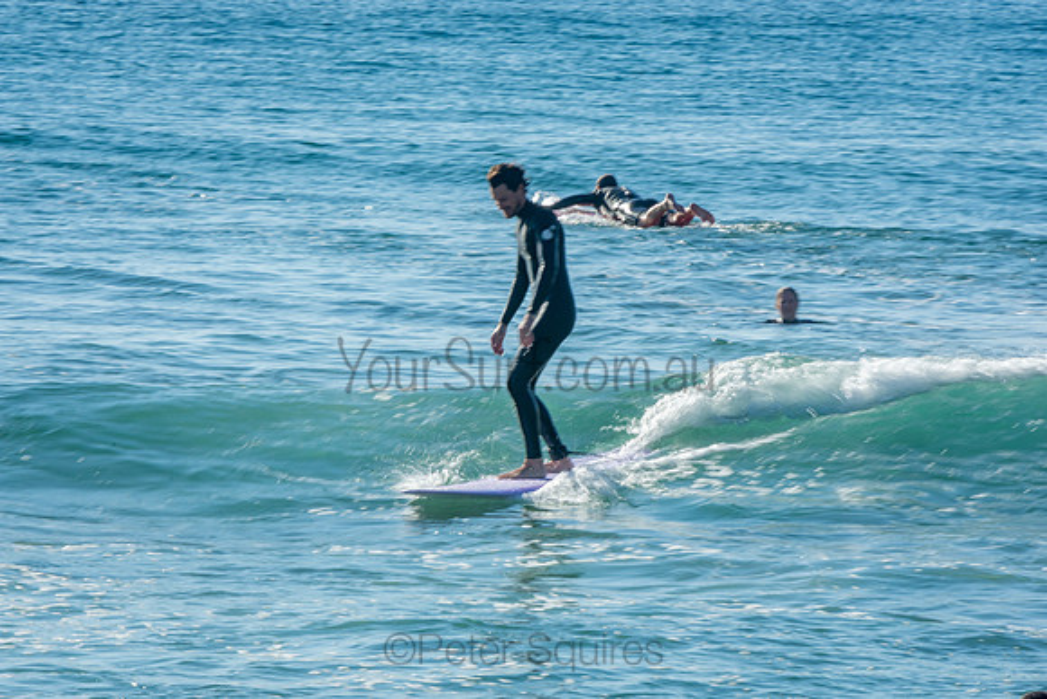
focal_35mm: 465
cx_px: 524
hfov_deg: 4.4
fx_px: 13526
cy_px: 350
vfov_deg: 3.0
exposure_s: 1/30
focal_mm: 310
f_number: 25
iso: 100
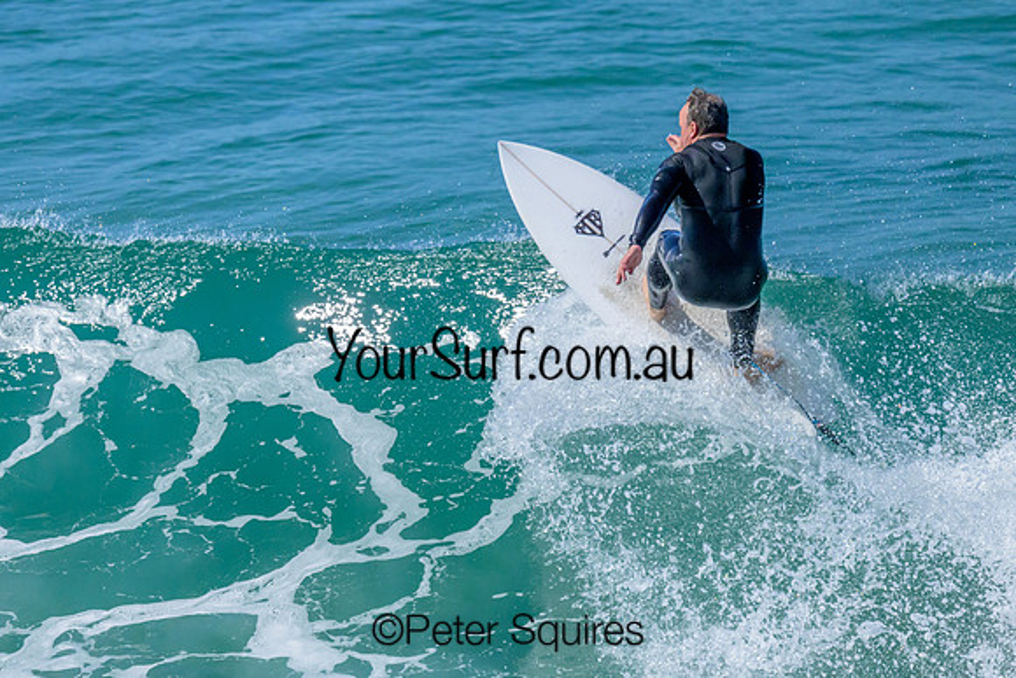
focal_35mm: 977
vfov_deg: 1.4
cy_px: 312
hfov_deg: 2.1
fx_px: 27565
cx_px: 396
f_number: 6.3
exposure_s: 1/2000
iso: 2800
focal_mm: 800
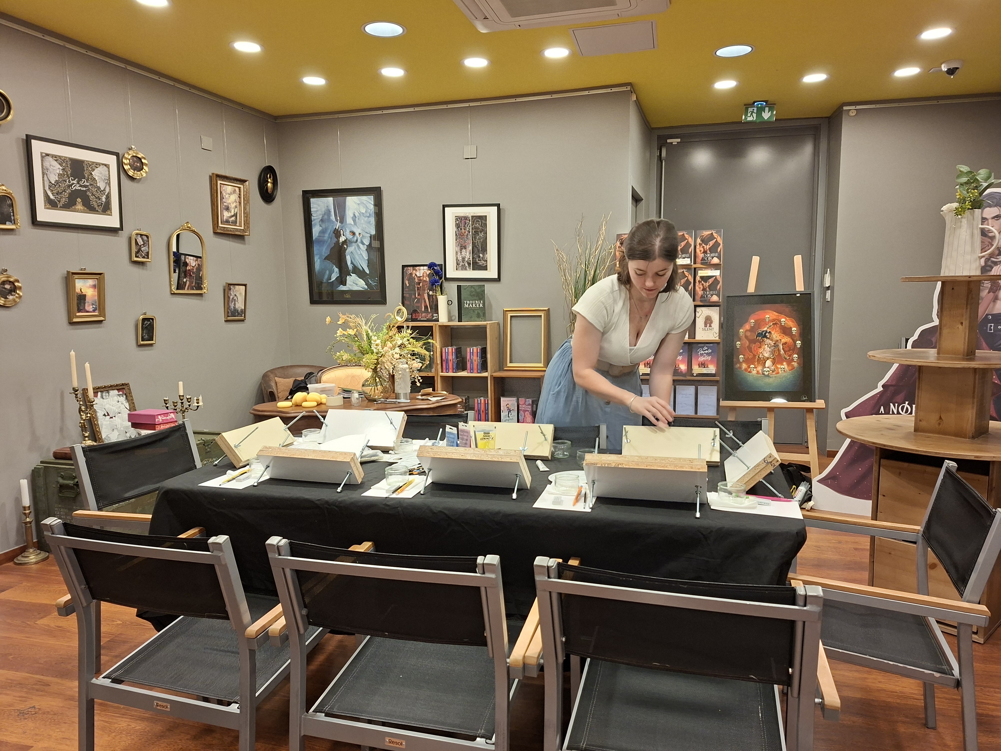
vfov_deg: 58.9
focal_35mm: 23
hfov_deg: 73.9
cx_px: 500
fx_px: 665
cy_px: 376
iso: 200
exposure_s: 1/100
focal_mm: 5.54
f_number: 1.8
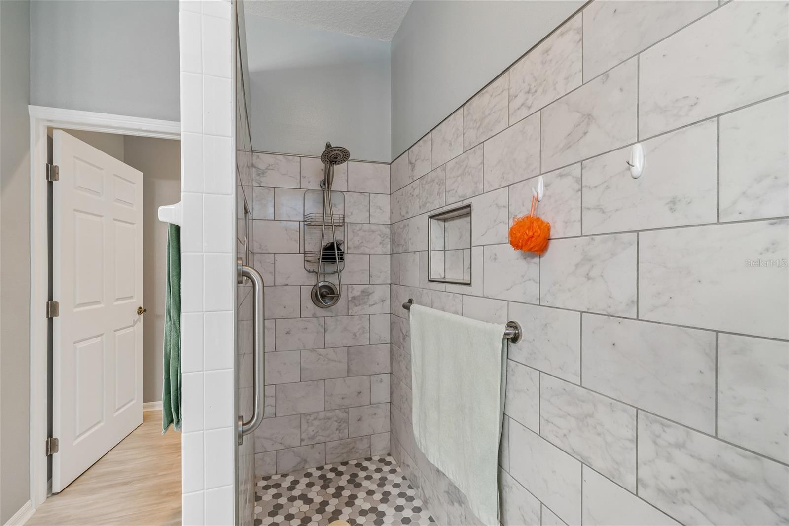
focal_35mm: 15
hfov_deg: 100.4
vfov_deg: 77.3
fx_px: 329
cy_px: 263
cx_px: 394
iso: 100
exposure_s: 1/3.33
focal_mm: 10
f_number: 7.1
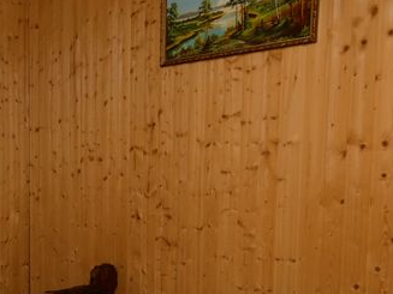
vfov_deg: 28.9
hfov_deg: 33.6
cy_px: 241
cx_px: -44
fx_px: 556
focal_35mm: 49
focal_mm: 3.6
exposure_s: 1/60
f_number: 2.8
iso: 80
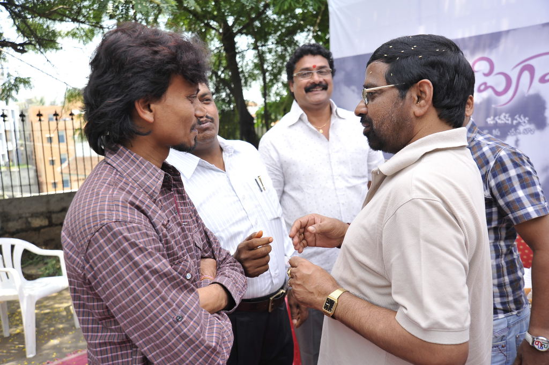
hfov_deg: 58.8
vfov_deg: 41.1
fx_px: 488
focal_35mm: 32
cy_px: 182
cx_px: 274
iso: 250
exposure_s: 1/160
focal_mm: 32
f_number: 5
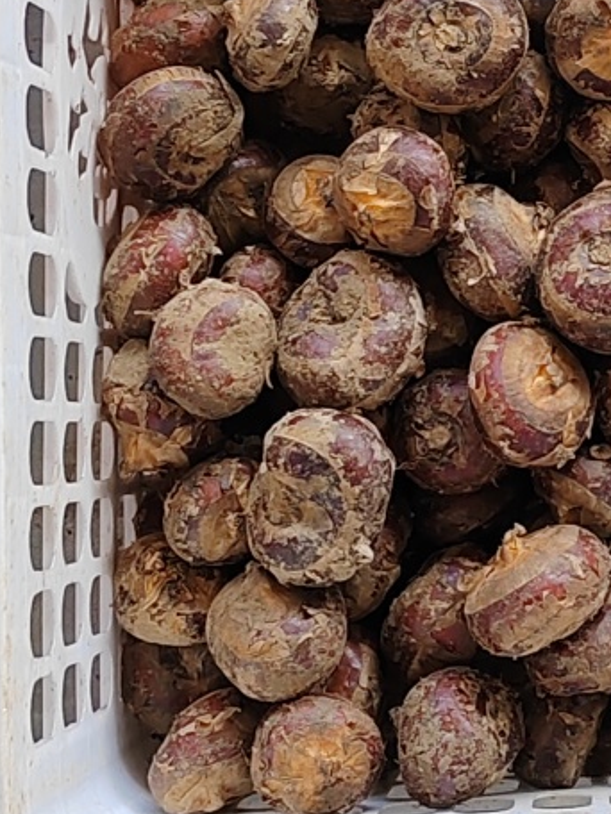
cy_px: 158
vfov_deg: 16.7
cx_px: 556
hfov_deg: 12.6
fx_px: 2754
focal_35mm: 117
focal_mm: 5.52
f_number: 1.9
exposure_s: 1/100
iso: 64
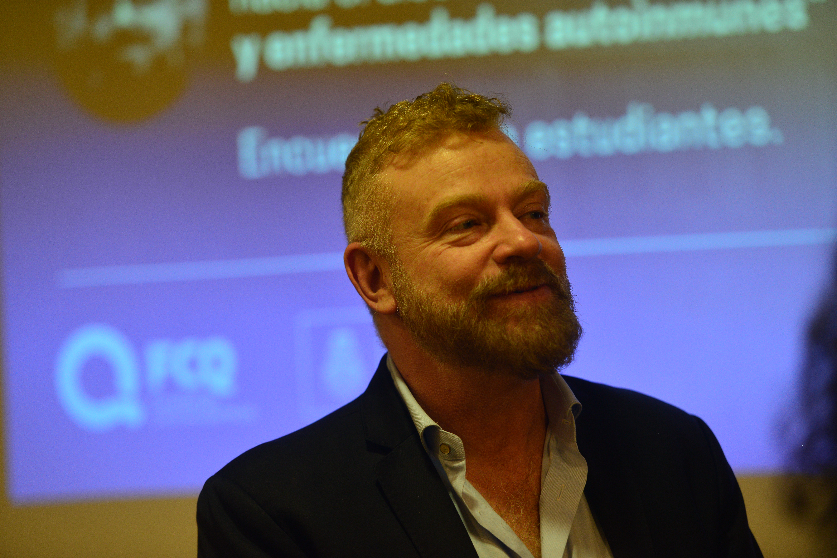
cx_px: 418
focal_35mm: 140
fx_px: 3256
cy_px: 279
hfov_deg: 14.6
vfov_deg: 9.8
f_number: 2.8
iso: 1250
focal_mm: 140
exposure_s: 1/320
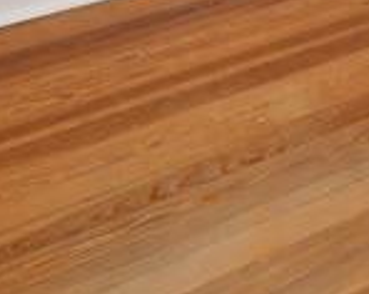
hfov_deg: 18.2
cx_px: 588
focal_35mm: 91
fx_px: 992
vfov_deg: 12.4
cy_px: -461
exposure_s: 1/60
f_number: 11
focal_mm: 14
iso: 320
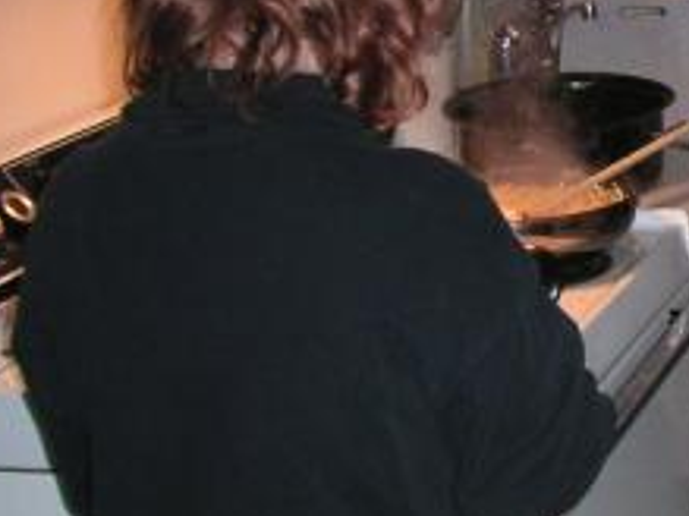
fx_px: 2148
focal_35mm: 108
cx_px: 963
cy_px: 182
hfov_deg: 16.9
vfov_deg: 13.7
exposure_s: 1/45
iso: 160
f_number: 2.8
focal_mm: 5.7
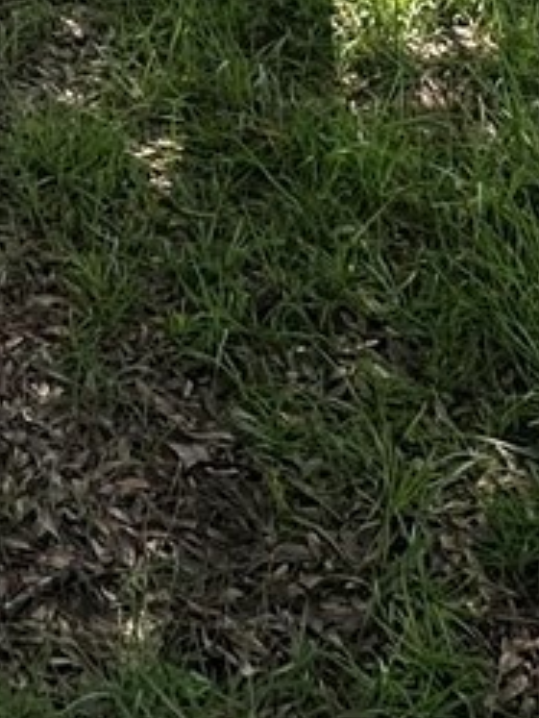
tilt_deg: +7.9
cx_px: -285
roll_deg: -0.6
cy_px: -975
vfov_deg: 14.6
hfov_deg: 15.1
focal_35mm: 90
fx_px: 1867
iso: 40
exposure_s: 1/545
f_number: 2.2
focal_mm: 2.22
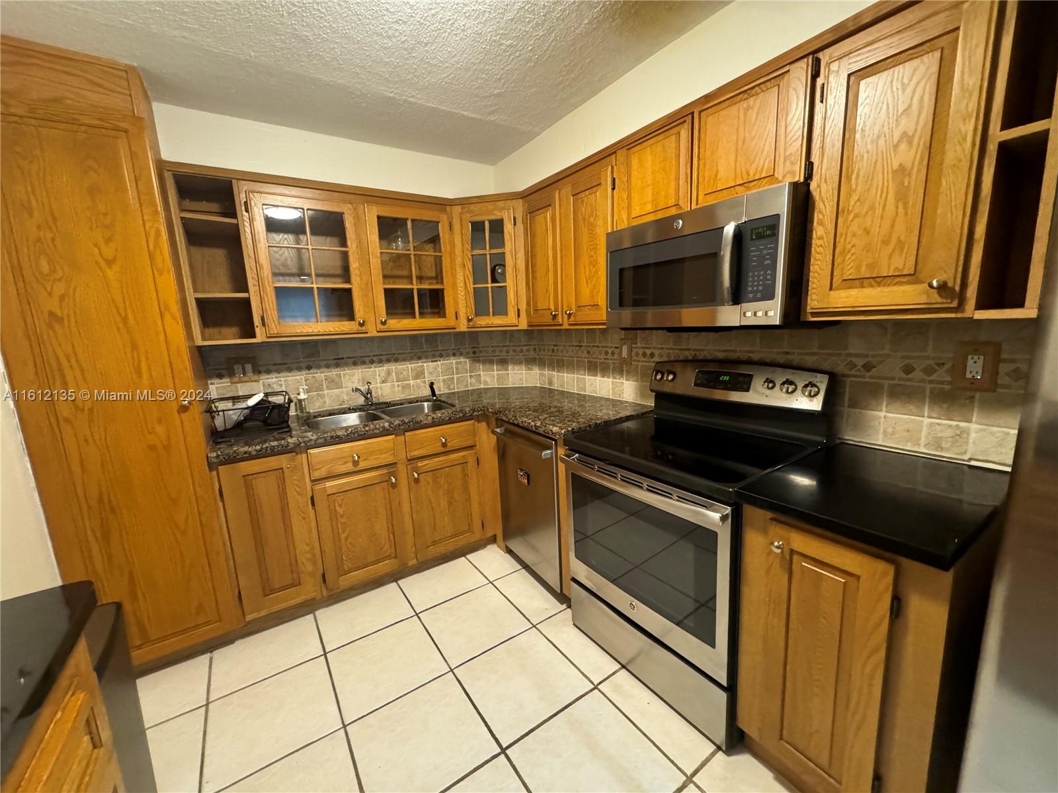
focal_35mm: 14
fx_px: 428
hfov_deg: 102.1
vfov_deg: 85.7
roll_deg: +2.6
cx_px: 529
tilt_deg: -10.3
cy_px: 396
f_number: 2.2
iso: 1000
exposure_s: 1/60
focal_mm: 2.22
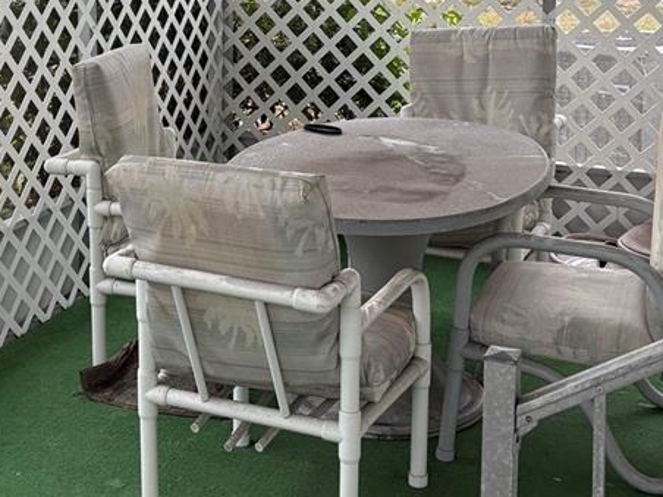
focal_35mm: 69
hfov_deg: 28.0
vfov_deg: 20.9
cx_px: 219
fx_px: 1322
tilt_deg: -8.1
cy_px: 63
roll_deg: -1.0
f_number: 1.6
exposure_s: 1/122
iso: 80
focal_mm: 5.96
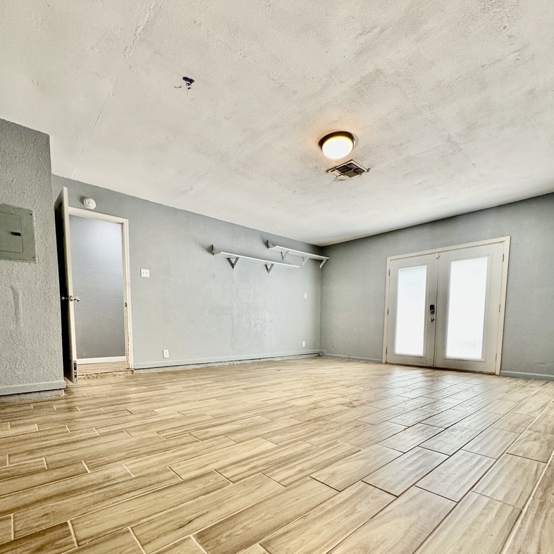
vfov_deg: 82.0
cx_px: 274
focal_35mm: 17
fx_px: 308
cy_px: 354
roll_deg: +0.4
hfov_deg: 84.0
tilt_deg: -5.9
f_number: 2.2
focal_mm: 2.22
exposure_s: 1/120
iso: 320
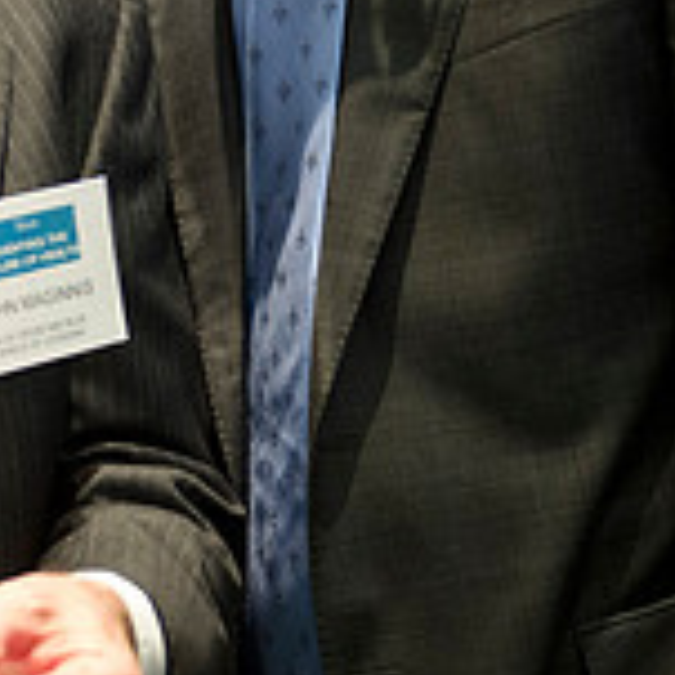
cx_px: 183
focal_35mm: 170
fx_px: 3750
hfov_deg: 10.3
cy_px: -22
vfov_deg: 10.2
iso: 2500
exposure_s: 1/80
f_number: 2.8
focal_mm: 52
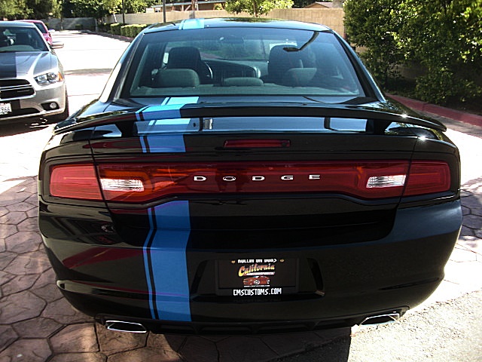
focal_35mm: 36
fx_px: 501
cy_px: 181
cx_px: 241
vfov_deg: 39.7
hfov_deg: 51.4
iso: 50
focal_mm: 6.3
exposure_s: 1/160
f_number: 2.8
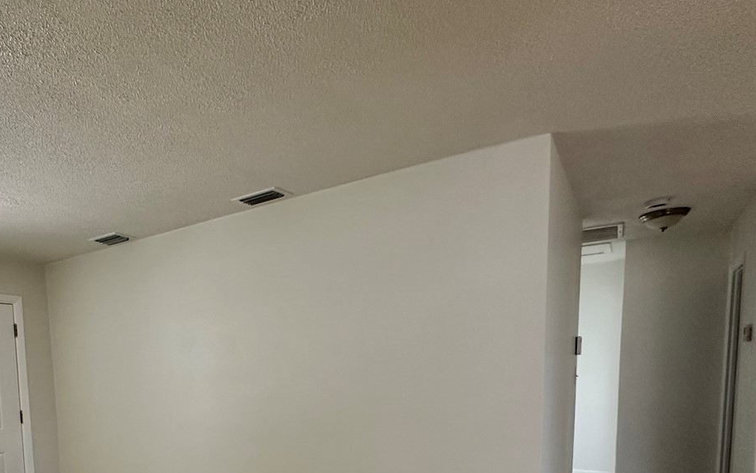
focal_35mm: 26
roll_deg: +2.3
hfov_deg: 66.7
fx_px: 536
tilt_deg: -6.2
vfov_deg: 43.5
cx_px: 203
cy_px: 425
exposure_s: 1/60
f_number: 2.2
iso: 200
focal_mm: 2.22
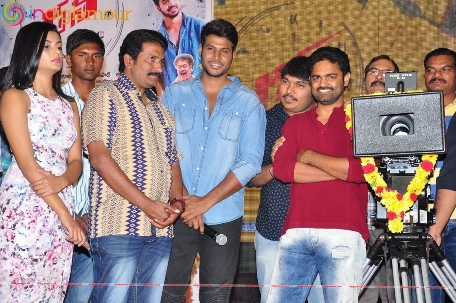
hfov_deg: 31.9
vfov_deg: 21.5
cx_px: 228
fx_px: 797
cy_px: 152
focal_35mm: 63
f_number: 8
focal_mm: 42
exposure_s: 1/125
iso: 640
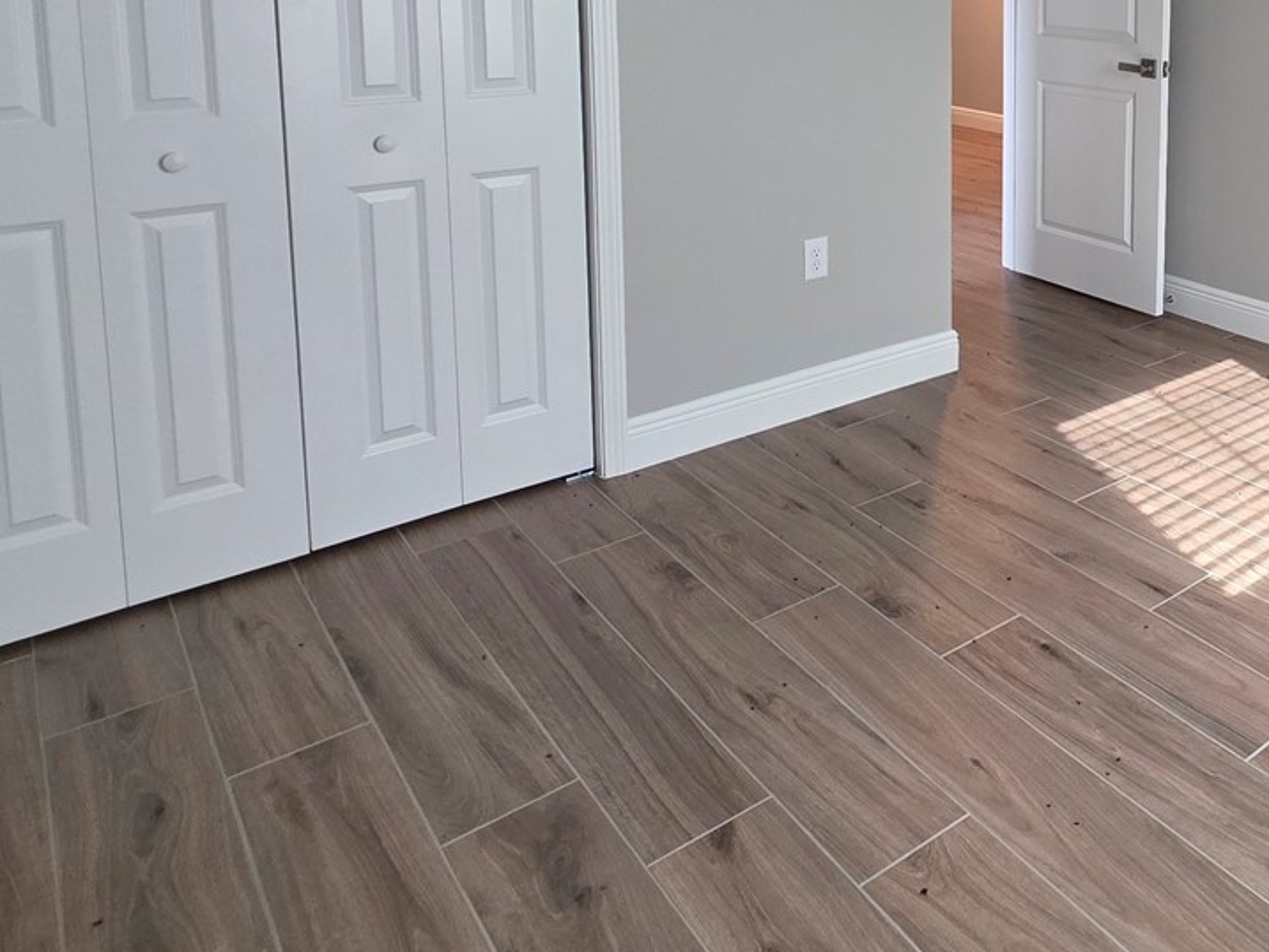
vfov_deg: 43.5
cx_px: 1126
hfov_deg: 54.3
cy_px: 74
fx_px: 1063
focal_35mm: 29
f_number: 1.9
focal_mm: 2.2
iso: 250
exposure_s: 1/60
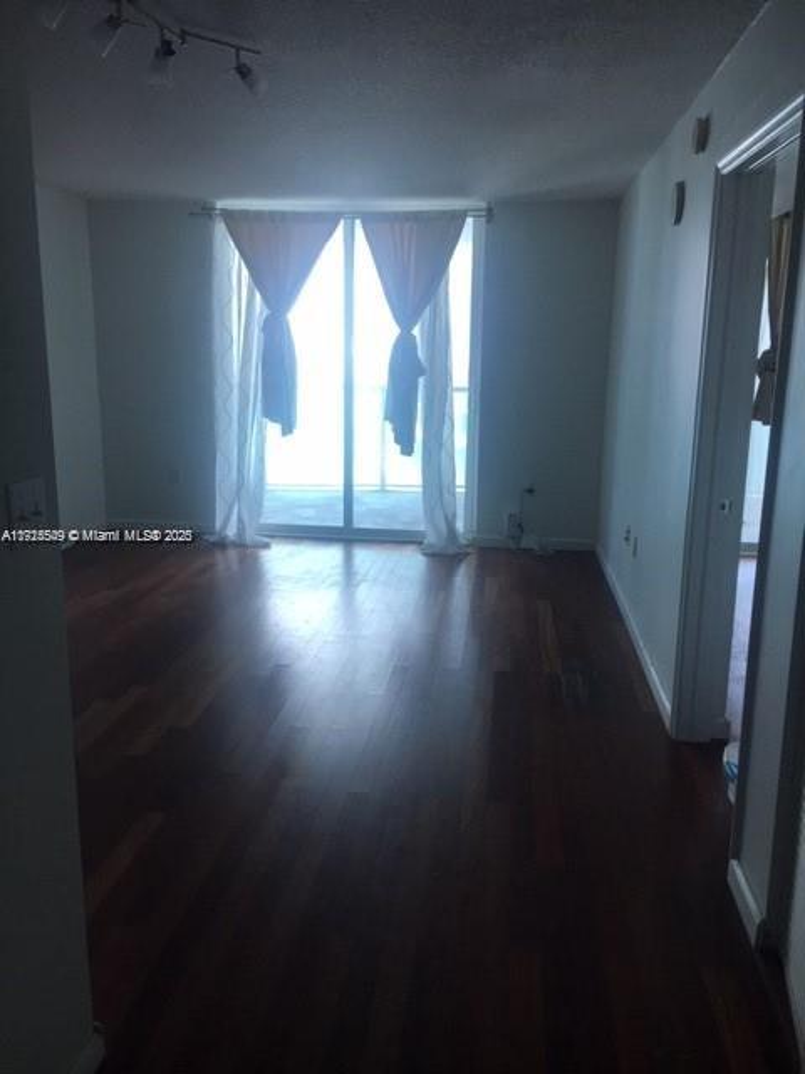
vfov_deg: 61.7
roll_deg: -0.5
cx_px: 402
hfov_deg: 48.2
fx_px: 899
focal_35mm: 29
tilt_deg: -13.3
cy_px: 537
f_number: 2.2
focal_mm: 4.15
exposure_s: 1/120
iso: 40
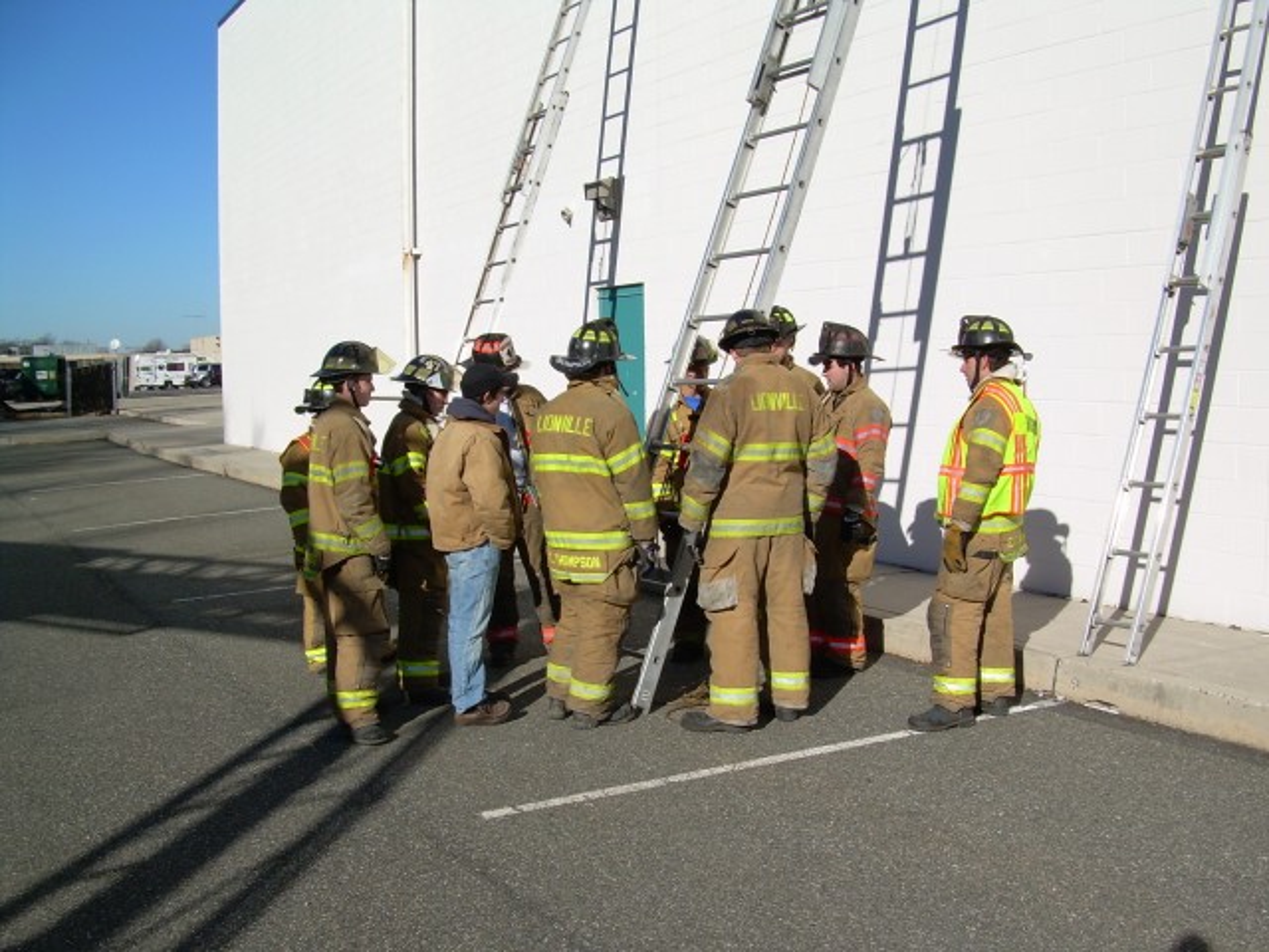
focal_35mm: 38
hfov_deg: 49.0
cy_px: 476
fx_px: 1393
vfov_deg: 37.7
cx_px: 634
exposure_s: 1/594
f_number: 4.6
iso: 50
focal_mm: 6.3
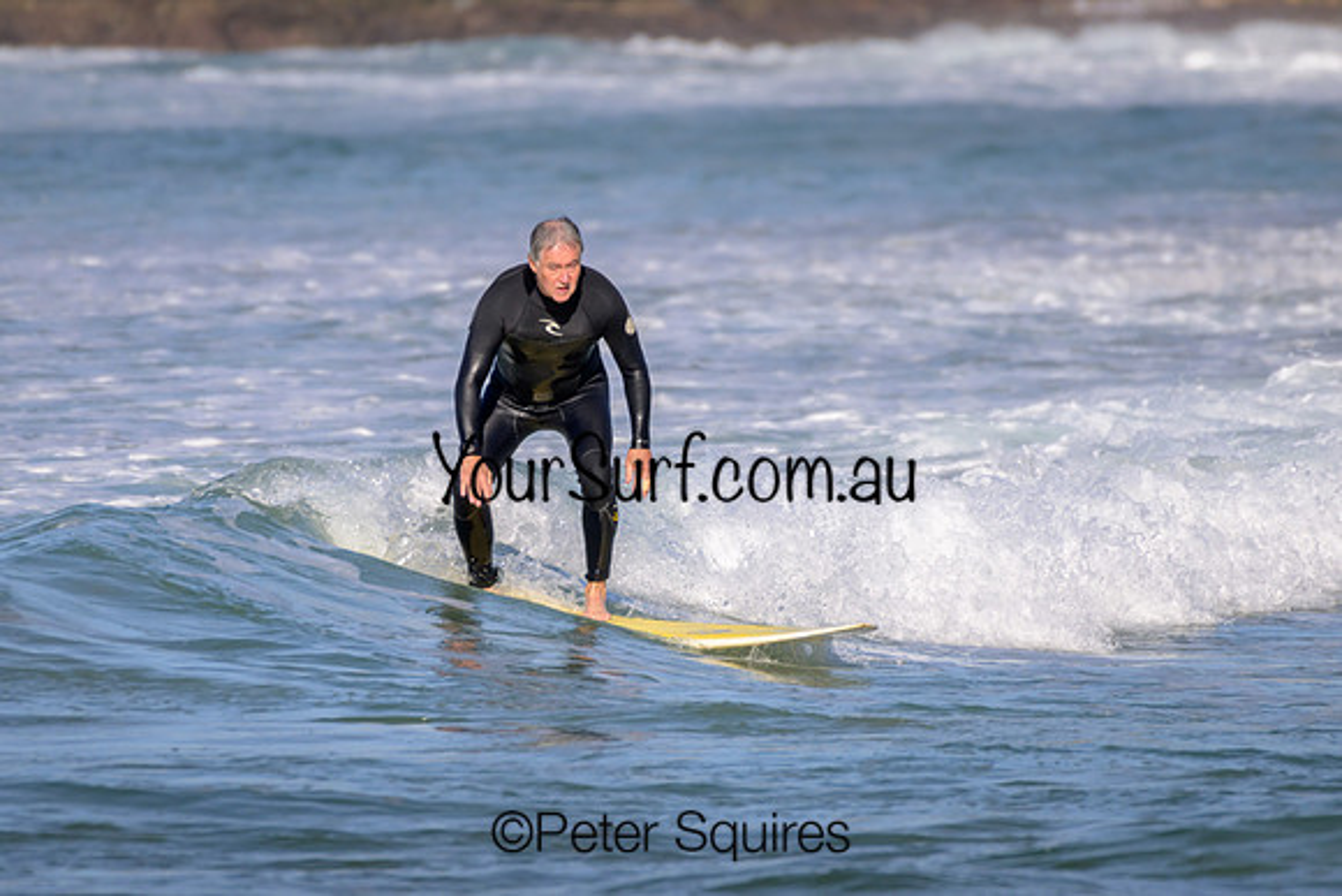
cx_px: 671
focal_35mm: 1000
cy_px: 448
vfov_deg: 1.4
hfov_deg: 2.1
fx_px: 37285
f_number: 11
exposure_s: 1/2000
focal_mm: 1000
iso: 640
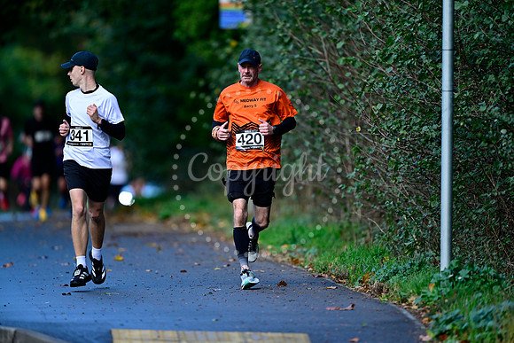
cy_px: 172
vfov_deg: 3.4
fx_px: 5712
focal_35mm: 400
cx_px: 257
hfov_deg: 5.2
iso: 800
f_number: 2.8
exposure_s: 1/1000
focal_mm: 400
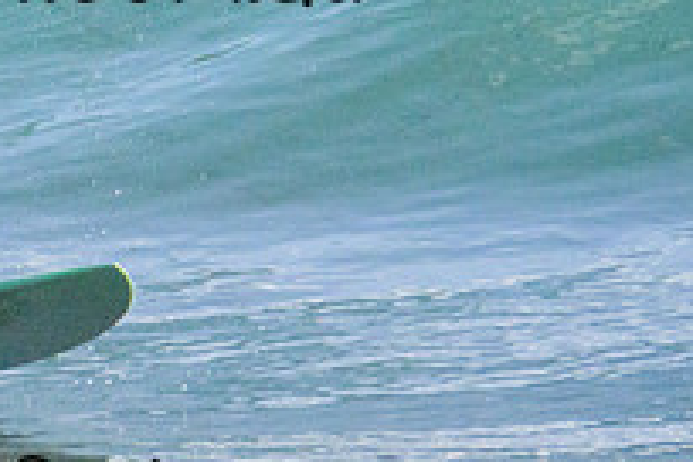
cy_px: -259
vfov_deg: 0.4
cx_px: -65
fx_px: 59940
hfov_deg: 0.7
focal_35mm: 3114
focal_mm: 800
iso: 2200
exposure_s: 1/2000
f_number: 13
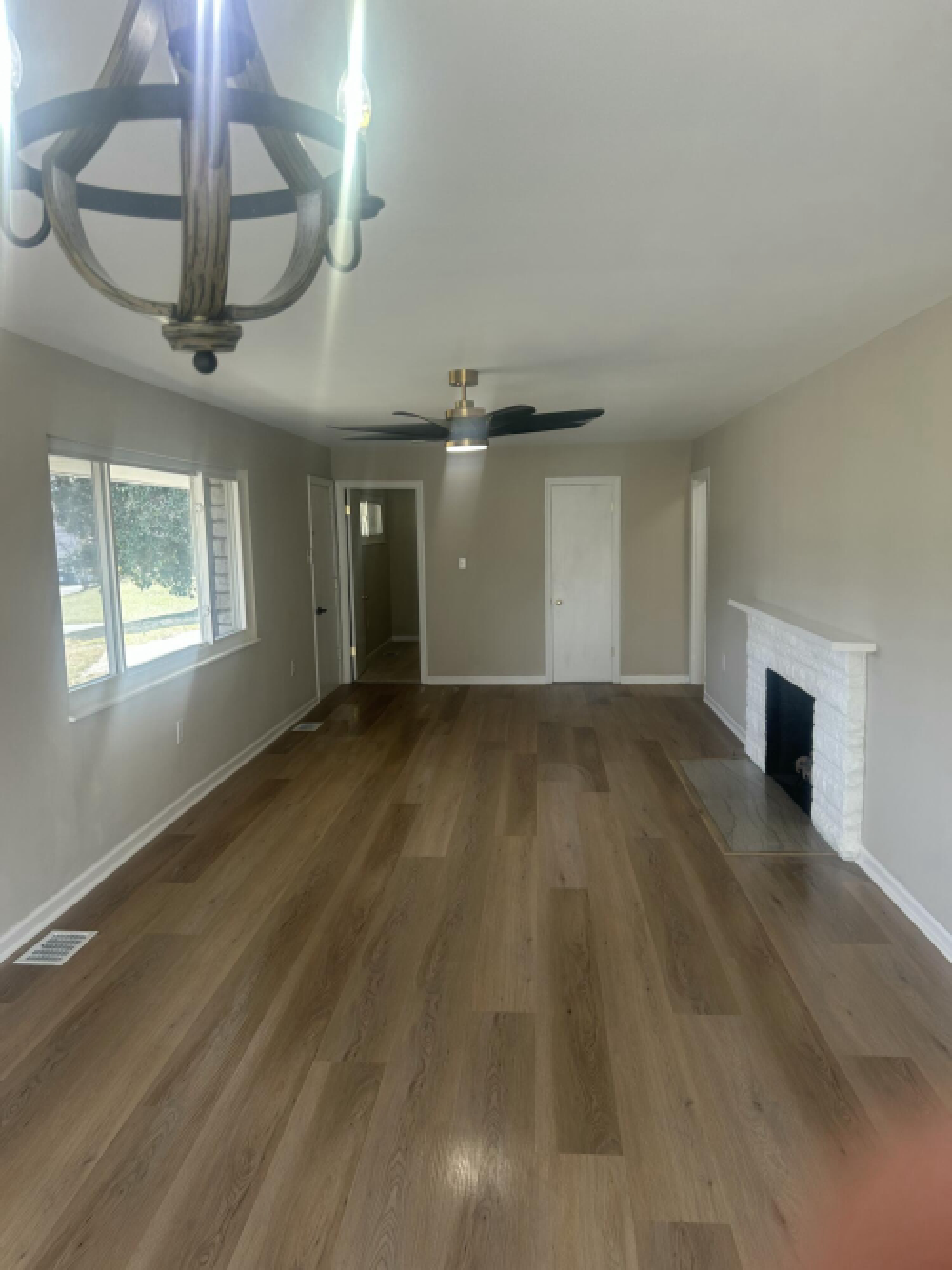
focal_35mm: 26
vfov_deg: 67.3
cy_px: 635
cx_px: 476
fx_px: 954
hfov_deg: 53.0
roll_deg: +1.6
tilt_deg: -7.6
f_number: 1.5
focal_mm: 5.7
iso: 50
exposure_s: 1/120
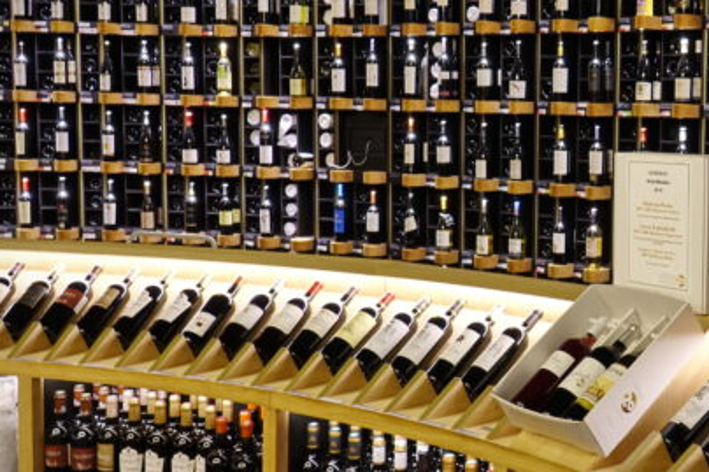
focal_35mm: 57
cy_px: 233
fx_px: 1122
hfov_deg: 33.3
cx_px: 634
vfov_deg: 23.8
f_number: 2.8
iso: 100
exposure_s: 1/5
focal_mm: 11
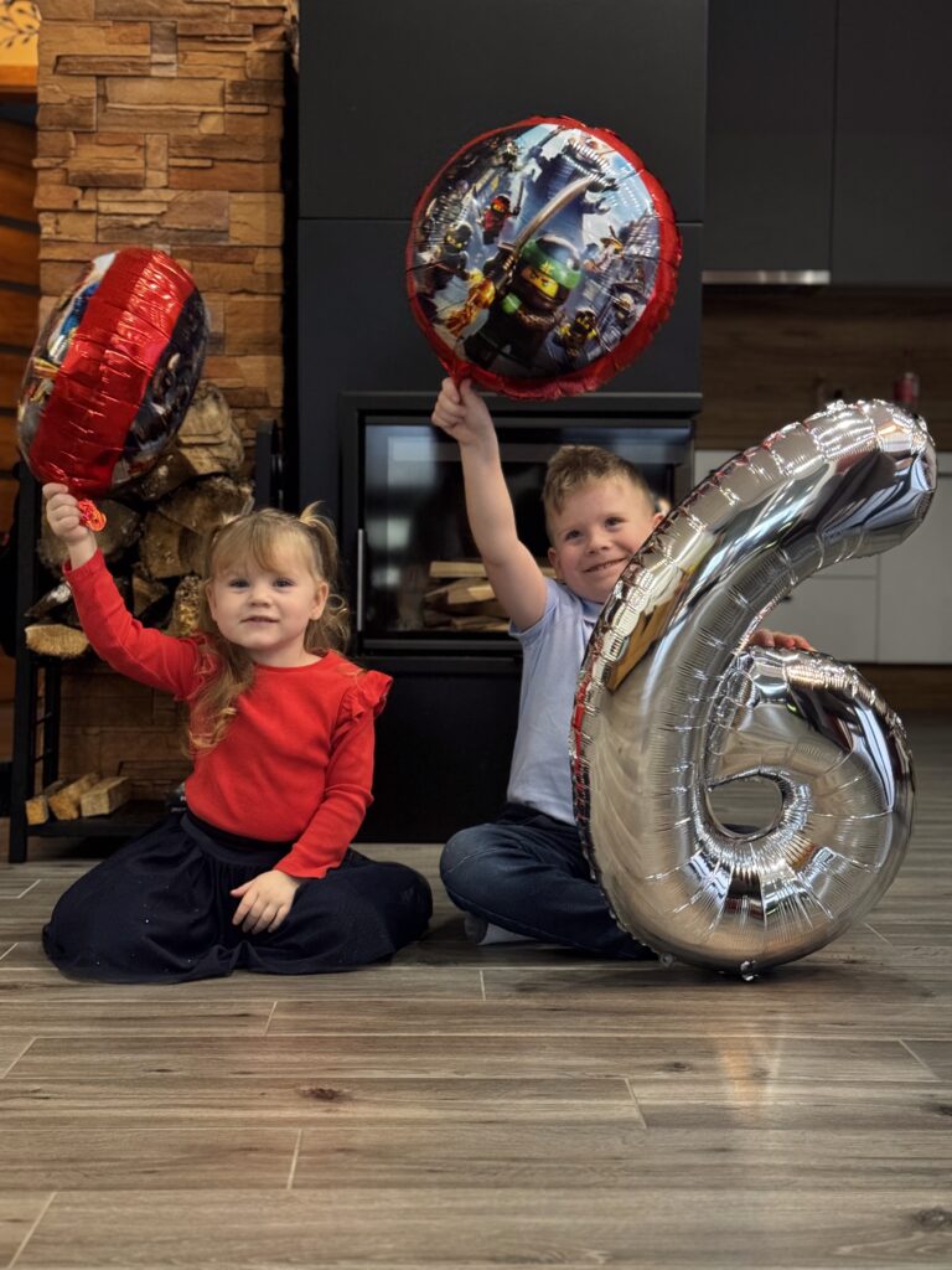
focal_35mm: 48
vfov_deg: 39.7
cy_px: 635
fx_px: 1760
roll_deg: -0.6
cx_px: 476
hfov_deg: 30.3
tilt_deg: -3.1
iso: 320
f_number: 1.78
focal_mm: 6.76
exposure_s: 1/40
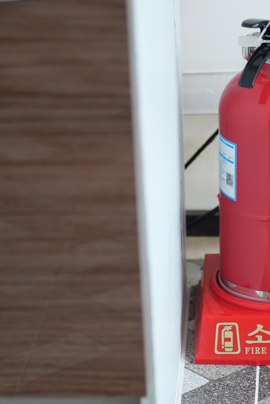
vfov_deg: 9.6
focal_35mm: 214
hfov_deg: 6.4
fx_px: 2408
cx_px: 140
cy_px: 220
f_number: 1.8
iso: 320
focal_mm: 85
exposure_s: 1/250
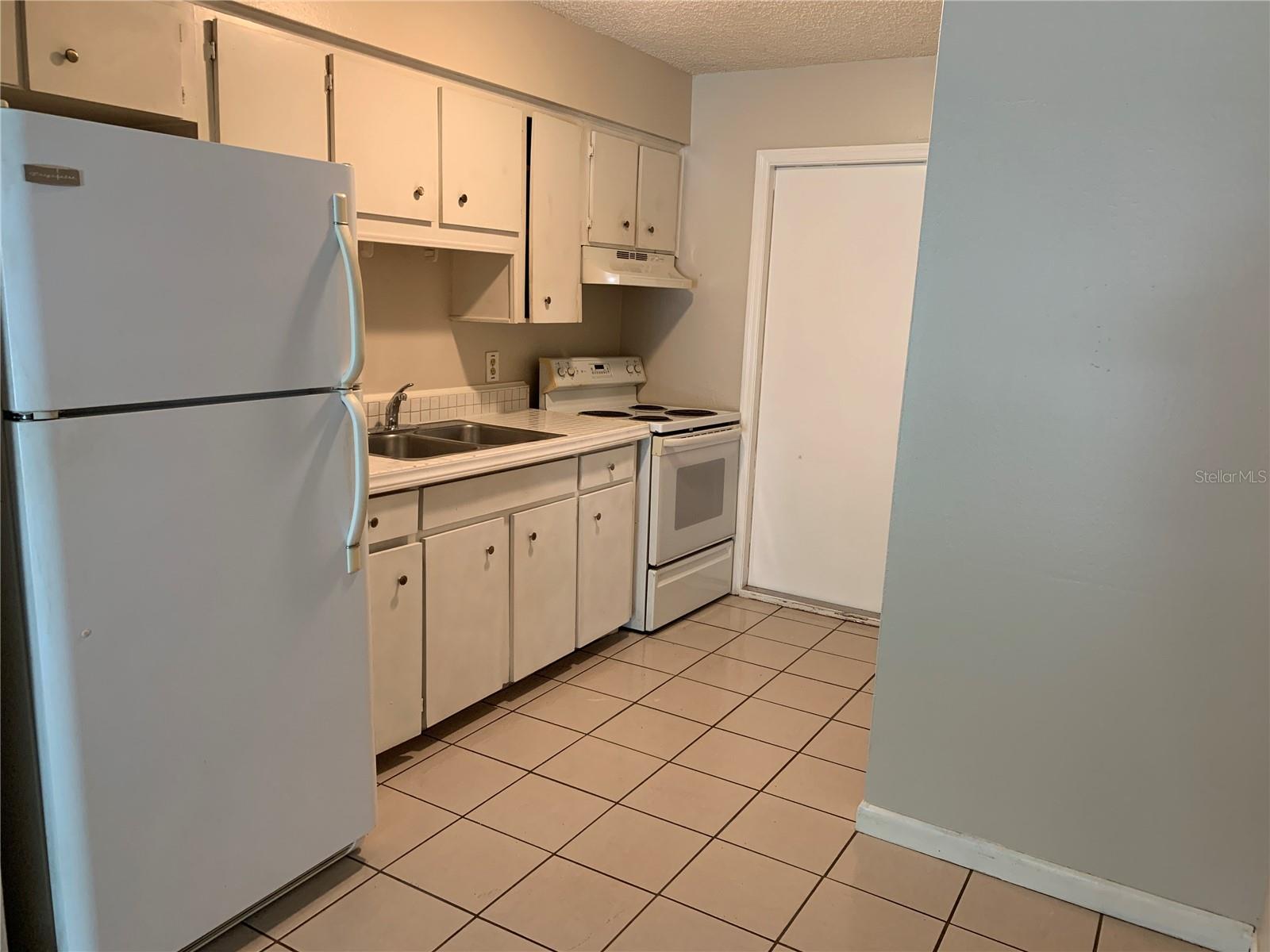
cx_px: 635
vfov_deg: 53.1
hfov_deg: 67.3
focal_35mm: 26
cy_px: 476
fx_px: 954
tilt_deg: -9.7
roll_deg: -2.8
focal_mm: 4.25
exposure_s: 1/60
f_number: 1.8
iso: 200
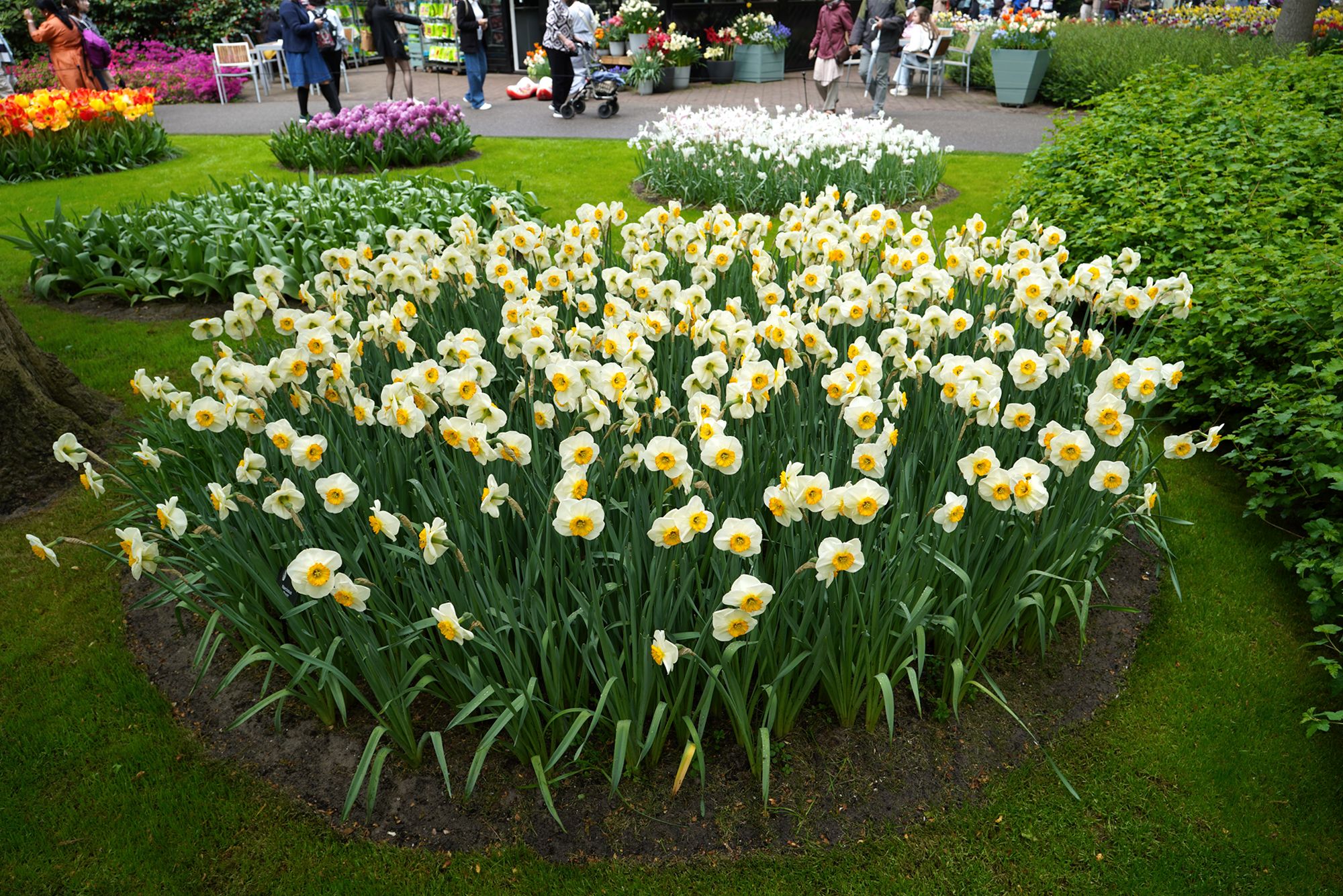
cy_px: 448
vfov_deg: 53.1
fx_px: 895
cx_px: 672
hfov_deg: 73.7
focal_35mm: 24
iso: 100
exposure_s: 1/100
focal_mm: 24
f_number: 5.6
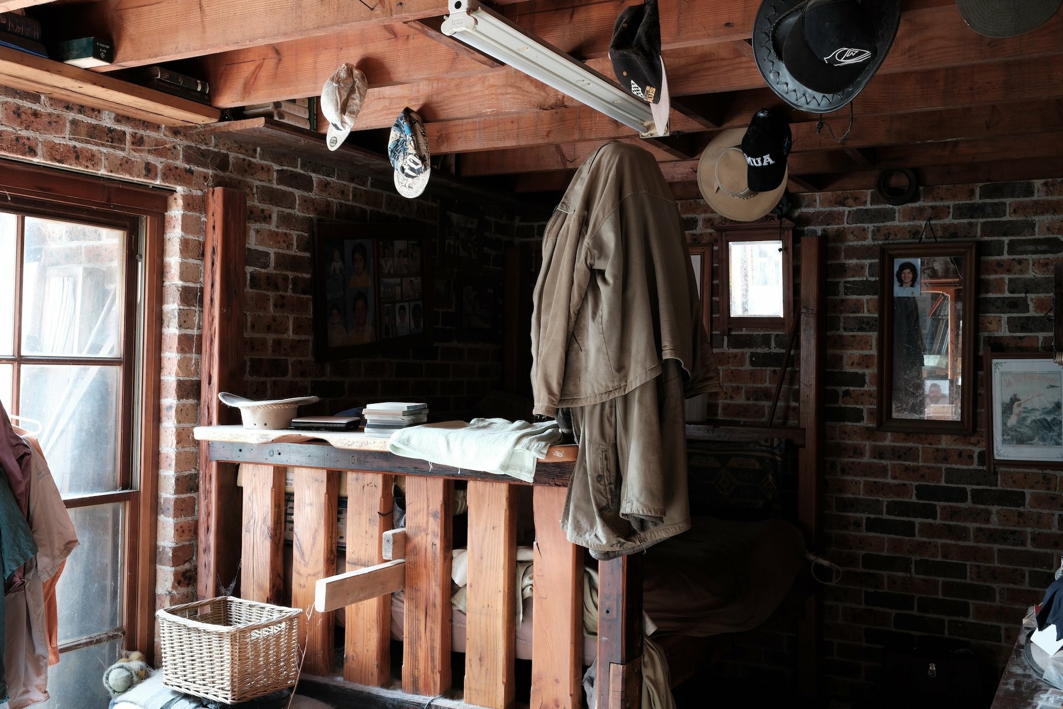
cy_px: 354
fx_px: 1033
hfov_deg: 54.4
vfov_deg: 37.9
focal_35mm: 35
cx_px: 532
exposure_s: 3.7
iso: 125
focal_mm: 23
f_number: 8
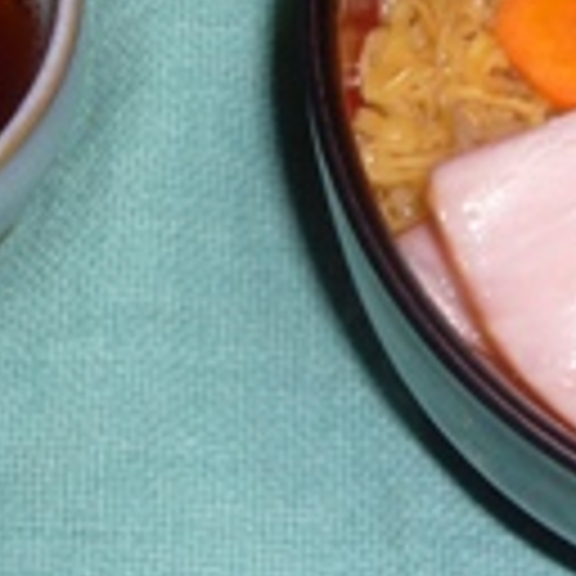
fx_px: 2447
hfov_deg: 13.4
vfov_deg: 13.4
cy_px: 189
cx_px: 464
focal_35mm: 130
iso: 100
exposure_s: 1/30
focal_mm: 6.9
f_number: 3.3
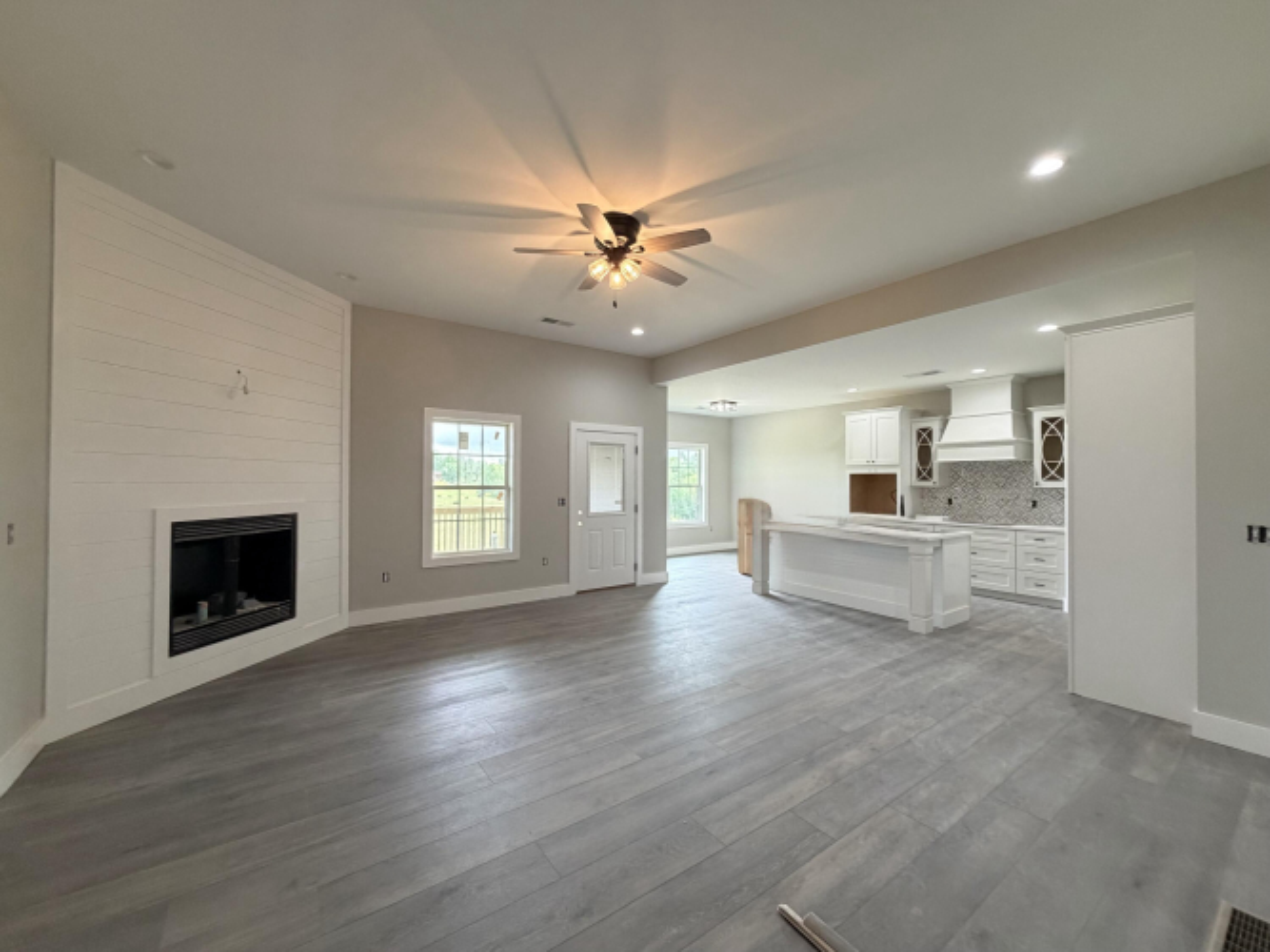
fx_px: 514
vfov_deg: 85.7
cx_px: 635
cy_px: 476
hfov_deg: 102.1
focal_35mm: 14
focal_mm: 2.22
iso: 320
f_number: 2.2
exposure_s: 1/120
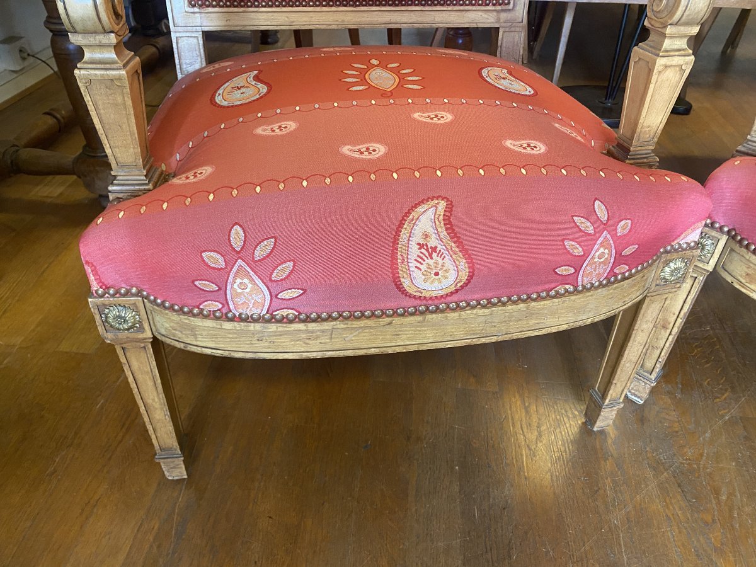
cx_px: 378
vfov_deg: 53.1
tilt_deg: -37.6
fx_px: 568
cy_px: 284
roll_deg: -0.4
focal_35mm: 26
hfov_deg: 67.3
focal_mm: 4.25
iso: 400
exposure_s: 1/50
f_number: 1.8
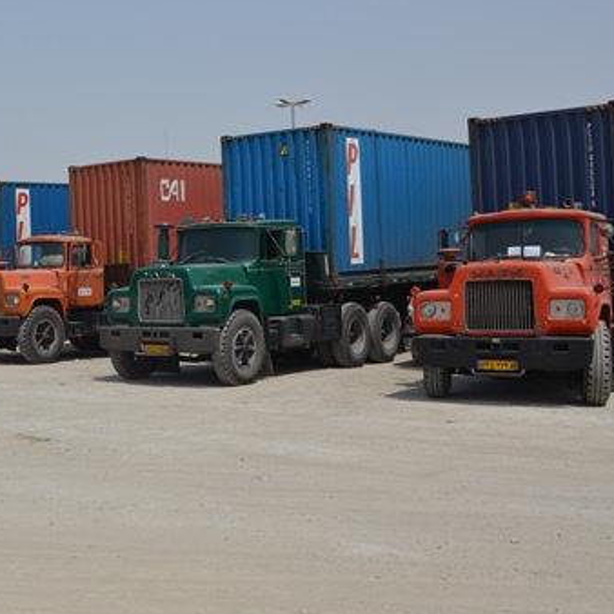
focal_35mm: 53
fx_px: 1064
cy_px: 231
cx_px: 120
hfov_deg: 31.3
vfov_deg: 32.1
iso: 100
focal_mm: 22
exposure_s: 1/320
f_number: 9
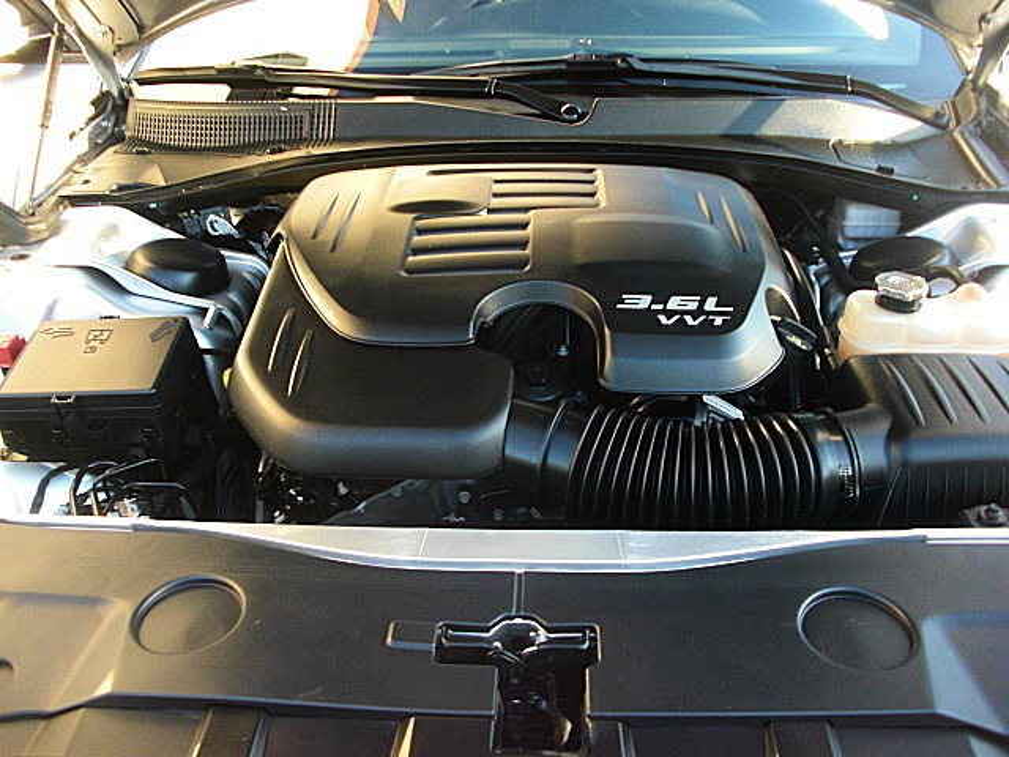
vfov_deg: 39.7
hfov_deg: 51.4
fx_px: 1049
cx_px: 504
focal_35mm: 36
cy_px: 378
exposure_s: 1/100
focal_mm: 6.3
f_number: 2.8
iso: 200
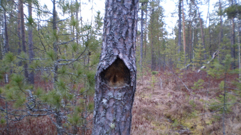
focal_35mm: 40
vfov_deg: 29.7
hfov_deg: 50.5
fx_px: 256
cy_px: 72
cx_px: 122
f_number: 3.1
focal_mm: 6.3
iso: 64
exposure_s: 1/40
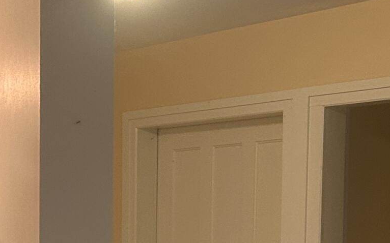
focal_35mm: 108
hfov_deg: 17.4
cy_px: 339
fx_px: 1147
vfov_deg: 11.7
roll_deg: +1.6
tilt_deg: -5.6
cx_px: -191
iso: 160
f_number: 1.5
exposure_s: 1/60
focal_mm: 5.7
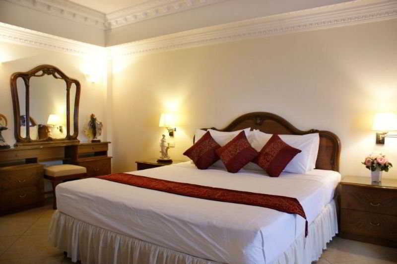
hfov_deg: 67.4
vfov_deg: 47.9
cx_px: 198
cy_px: 132
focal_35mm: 27
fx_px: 297
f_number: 3.5
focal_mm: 18
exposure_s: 1/20
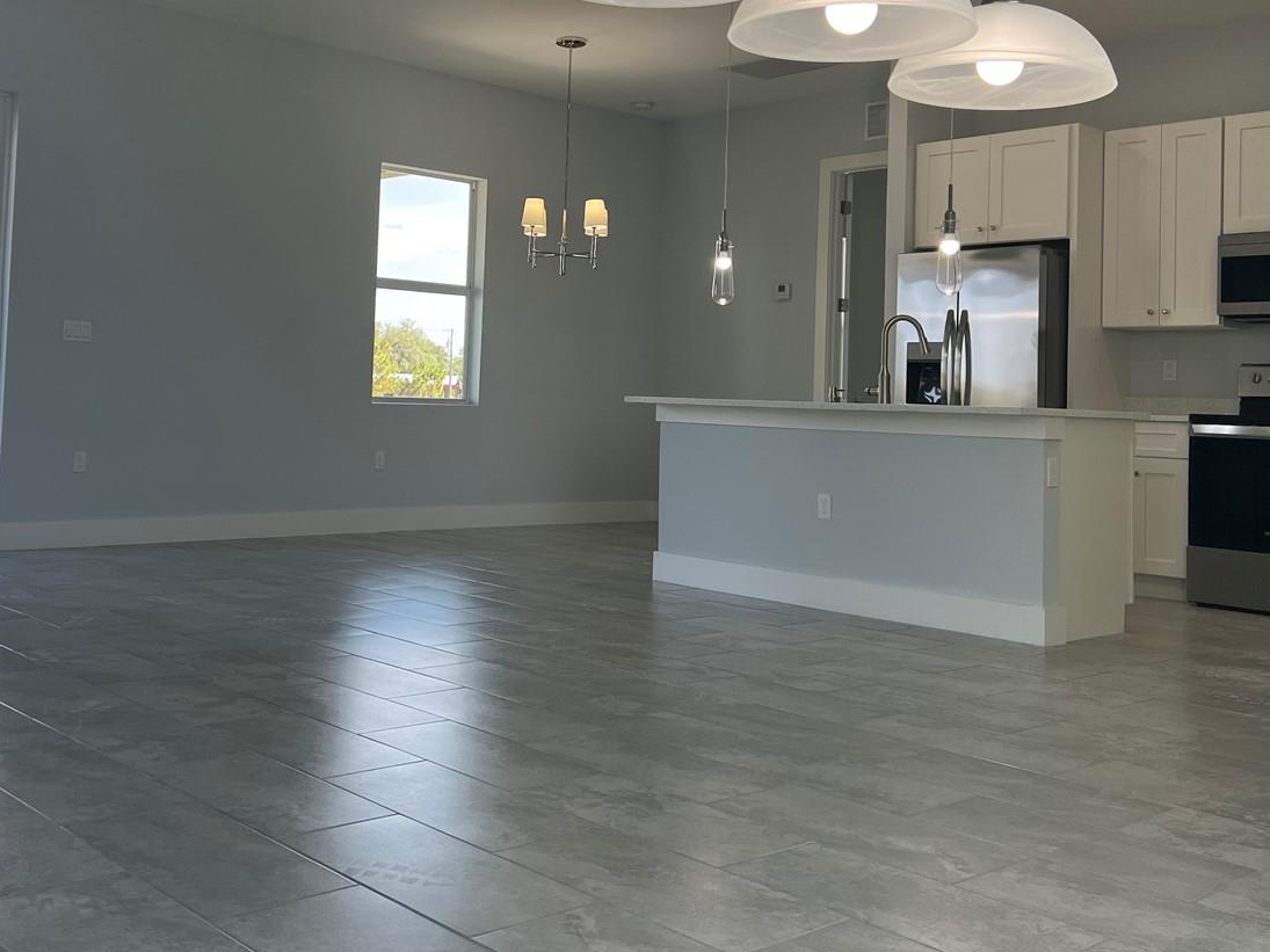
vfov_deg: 37.3
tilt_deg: +2.6
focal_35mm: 38
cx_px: 481
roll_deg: -2.3
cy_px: 325
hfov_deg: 48.5
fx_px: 1394
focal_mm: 5.7
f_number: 1.5
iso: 50
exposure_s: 1/334
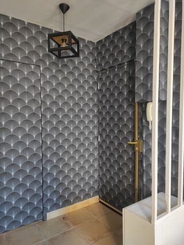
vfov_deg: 69.5
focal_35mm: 25
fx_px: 178
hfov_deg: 54.8
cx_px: 92
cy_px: 122
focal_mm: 5.43
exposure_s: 1/33
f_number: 1.89
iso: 128
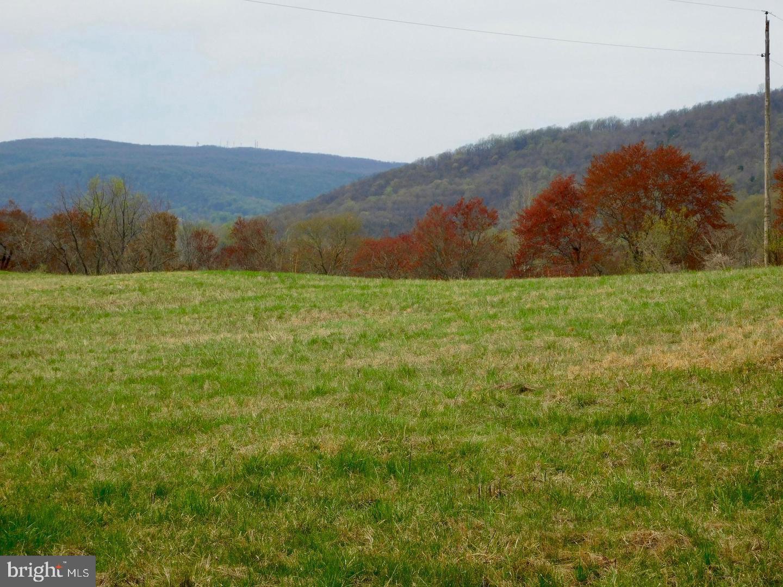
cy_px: 294
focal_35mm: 91
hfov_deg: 21.5
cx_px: 392
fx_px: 2058
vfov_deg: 16.2
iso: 125
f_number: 4.5
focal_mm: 16.1
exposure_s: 1/640
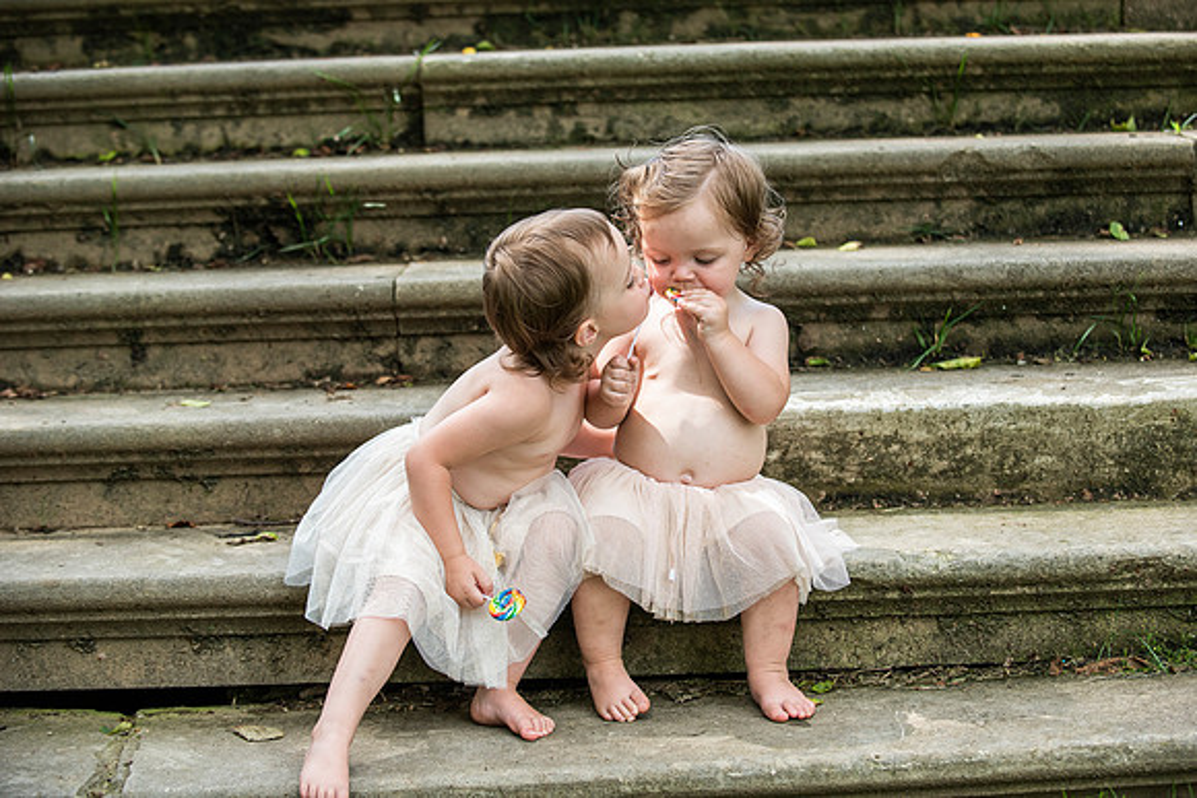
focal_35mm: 82
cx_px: 627
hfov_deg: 24.8
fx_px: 2718
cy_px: 380
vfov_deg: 16.7
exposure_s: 1/1000
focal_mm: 78
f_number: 3.5
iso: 640
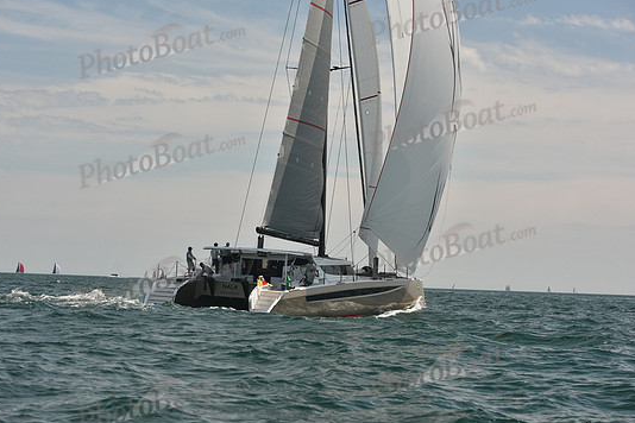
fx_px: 1340
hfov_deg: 26.6
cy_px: 203
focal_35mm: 76
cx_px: 308
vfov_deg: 17.9
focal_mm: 70
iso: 320
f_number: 6.3
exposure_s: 1/1250
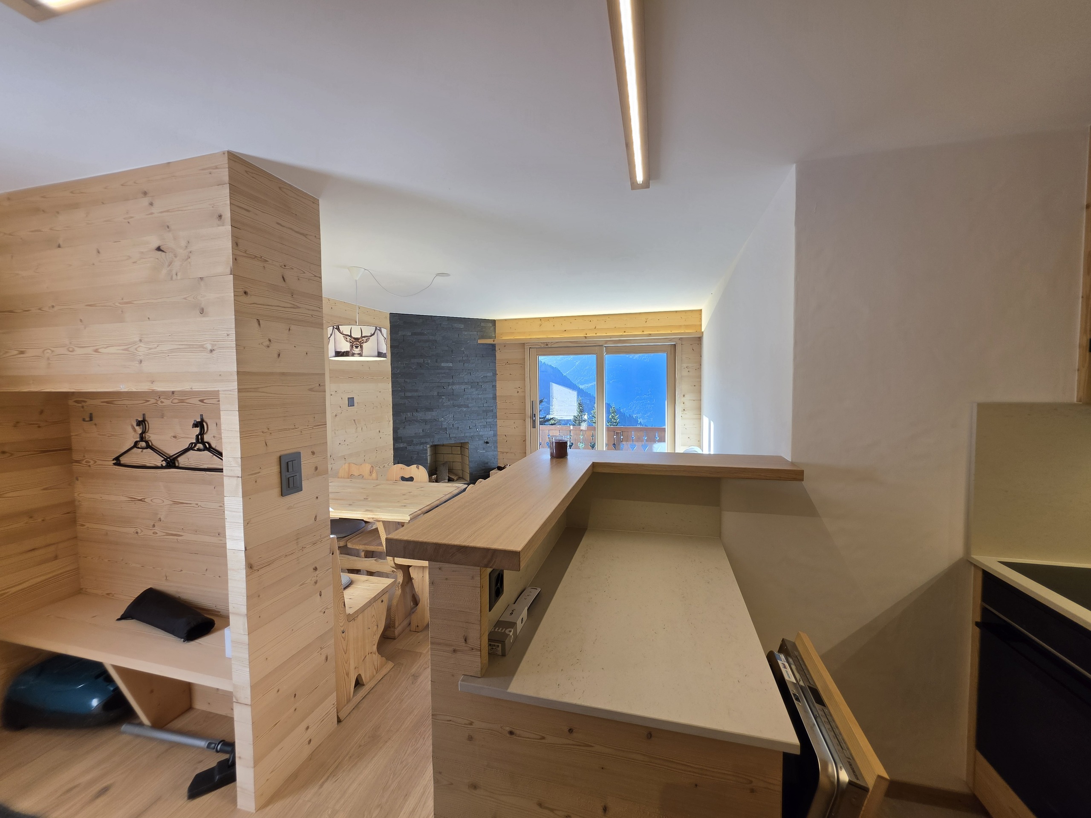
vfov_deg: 89.9
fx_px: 410
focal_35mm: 13
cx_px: 546
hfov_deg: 106.2
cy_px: 409
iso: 20
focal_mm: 2.2
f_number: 1.9
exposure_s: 1/100
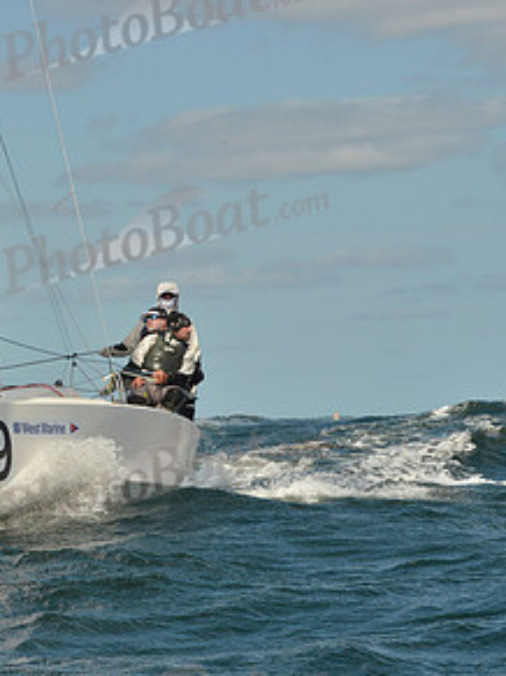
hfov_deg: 8.1
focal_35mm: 182
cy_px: 387
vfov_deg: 10.9
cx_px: -116
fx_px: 3550
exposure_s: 1/1000
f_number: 14
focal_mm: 95
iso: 400
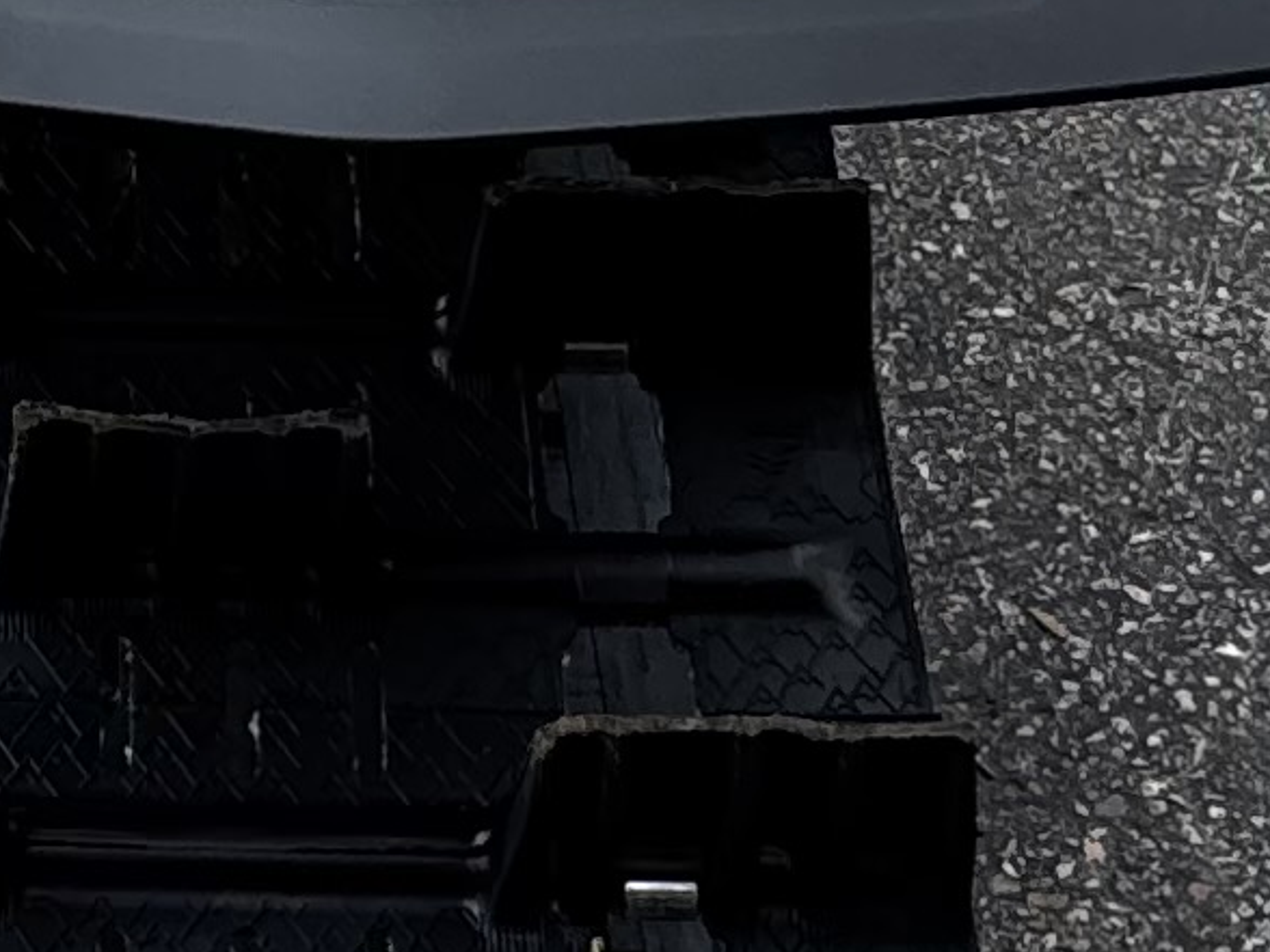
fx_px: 3522
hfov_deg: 20.0
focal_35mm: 96
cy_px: -455
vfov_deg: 14.4
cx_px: 78
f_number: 2.2
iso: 40
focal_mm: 2.22
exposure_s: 1/254
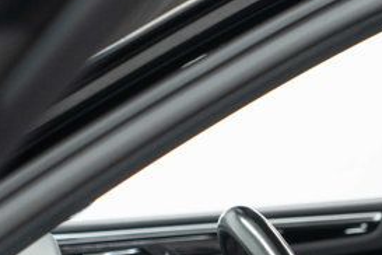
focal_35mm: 105
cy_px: 434
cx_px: 645
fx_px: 1114
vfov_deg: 12.1
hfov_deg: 16.8
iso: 1000
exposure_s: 1/50
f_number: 3.2
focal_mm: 28
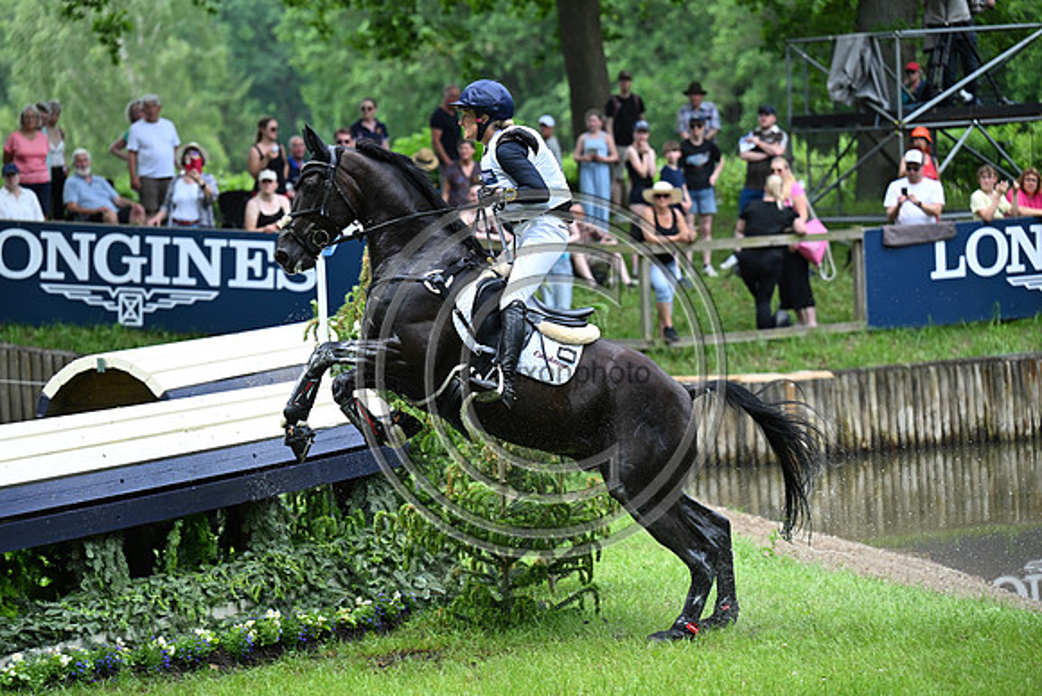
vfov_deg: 10.2
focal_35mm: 135
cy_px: 348
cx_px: 521
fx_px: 3908
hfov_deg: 15.2
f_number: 3.5
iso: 560
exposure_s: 1/1250
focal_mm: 135
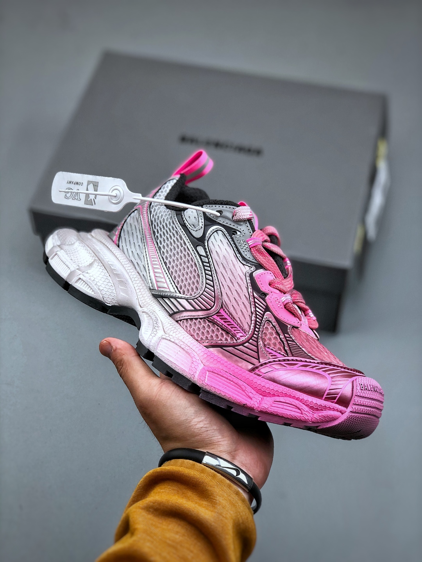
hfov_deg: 25.7
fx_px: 927
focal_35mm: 57
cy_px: 281
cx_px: 211
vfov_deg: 33.8
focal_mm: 6.6
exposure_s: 1/100
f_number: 2.8
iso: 32
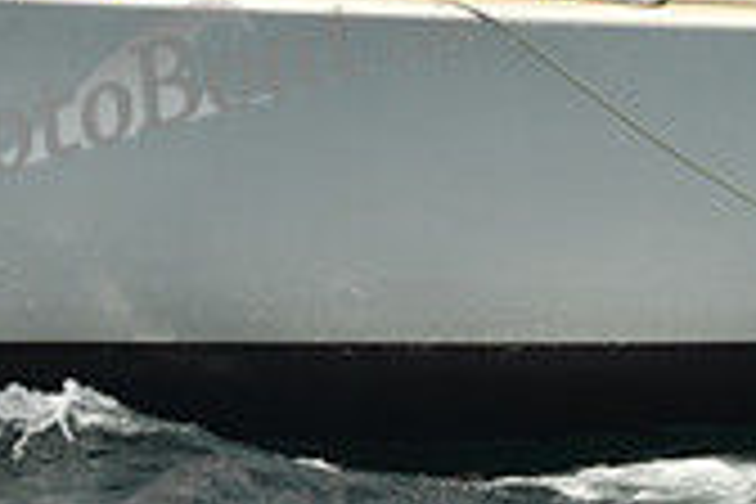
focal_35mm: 242
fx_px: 5082
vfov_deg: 5.6
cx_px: 720
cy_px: -205
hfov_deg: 8.5
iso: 320
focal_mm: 70
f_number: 9
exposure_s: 1/640
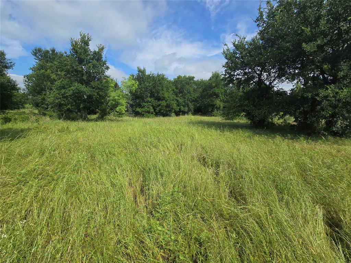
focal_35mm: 13
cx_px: 176
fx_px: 132
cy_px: 132
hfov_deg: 106.2
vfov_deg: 89.9
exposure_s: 1/2767
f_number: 2.2
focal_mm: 2.2
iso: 50
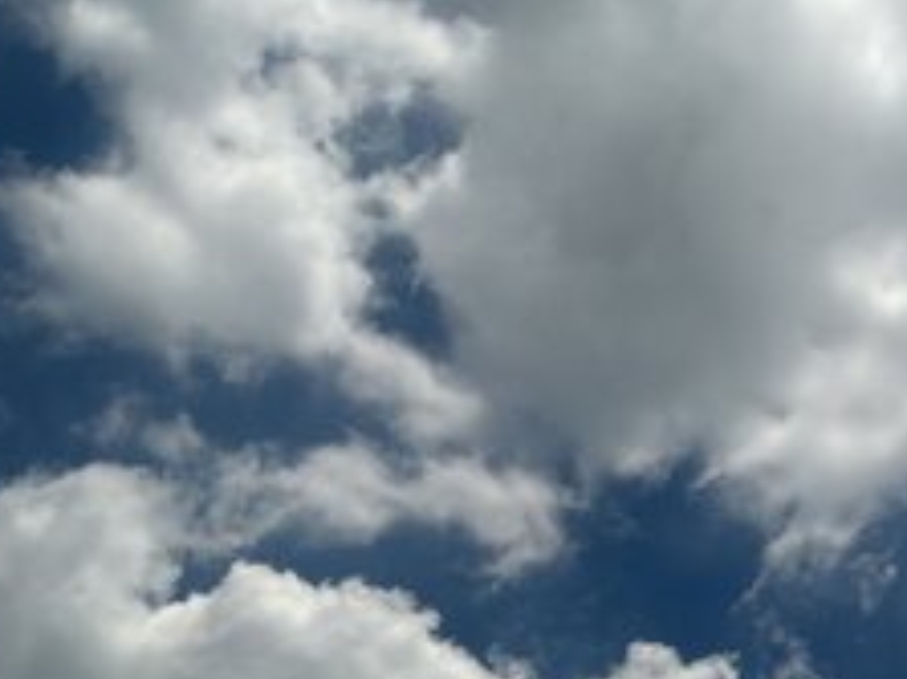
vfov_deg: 27.8
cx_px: 752
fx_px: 1362
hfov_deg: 35.4
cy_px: 472
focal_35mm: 52
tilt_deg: +47.8
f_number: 1.8
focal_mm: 3
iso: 25
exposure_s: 1/7407
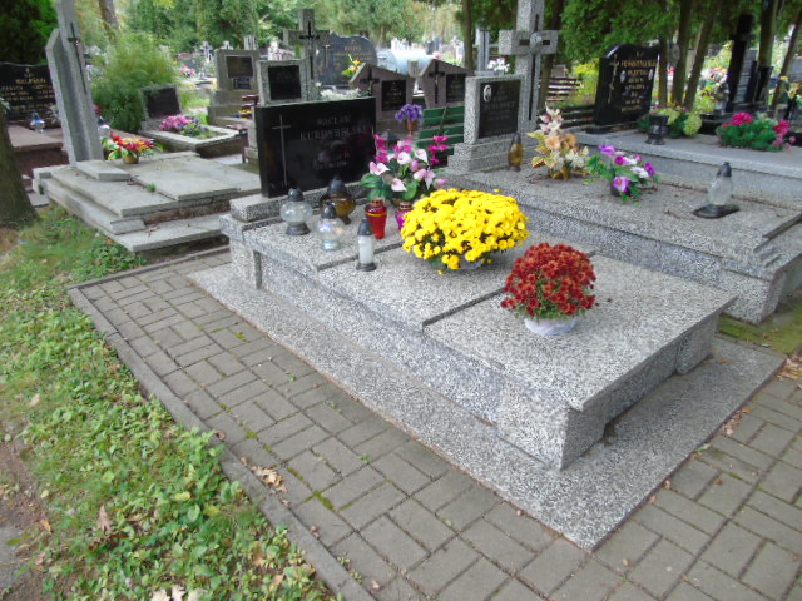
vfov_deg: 54.9
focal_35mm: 25
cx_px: 401
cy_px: 300
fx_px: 579
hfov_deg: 69.4
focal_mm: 4.4
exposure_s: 1/30
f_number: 3.4
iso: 160
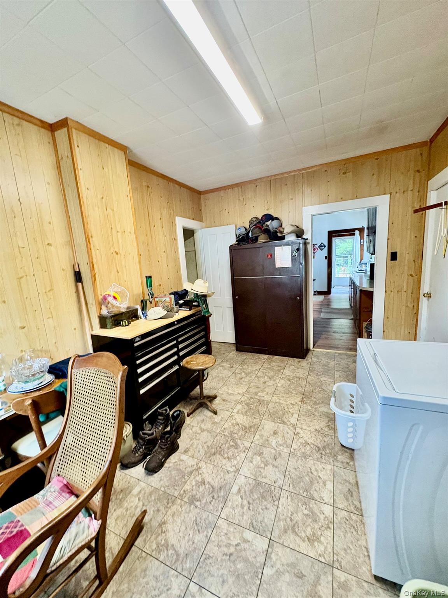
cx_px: 224
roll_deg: +1.7
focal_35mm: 14
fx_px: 242
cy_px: 299
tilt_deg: -10.6
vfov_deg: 102.1
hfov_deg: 85.7
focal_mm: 2.22
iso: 400
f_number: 2.2
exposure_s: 1/60
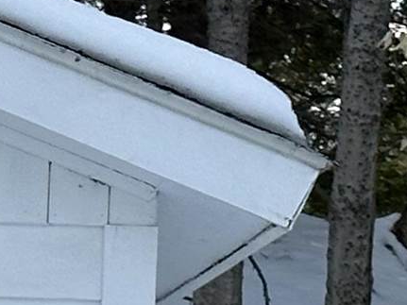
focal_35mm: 342
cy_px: 666
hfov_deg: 5.6
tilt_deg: +0.8
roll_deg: -3.0
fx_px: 4020
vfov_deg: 4.3
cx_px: -555
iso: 64
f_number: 1.78
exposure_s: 1/1953
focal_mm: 6.86
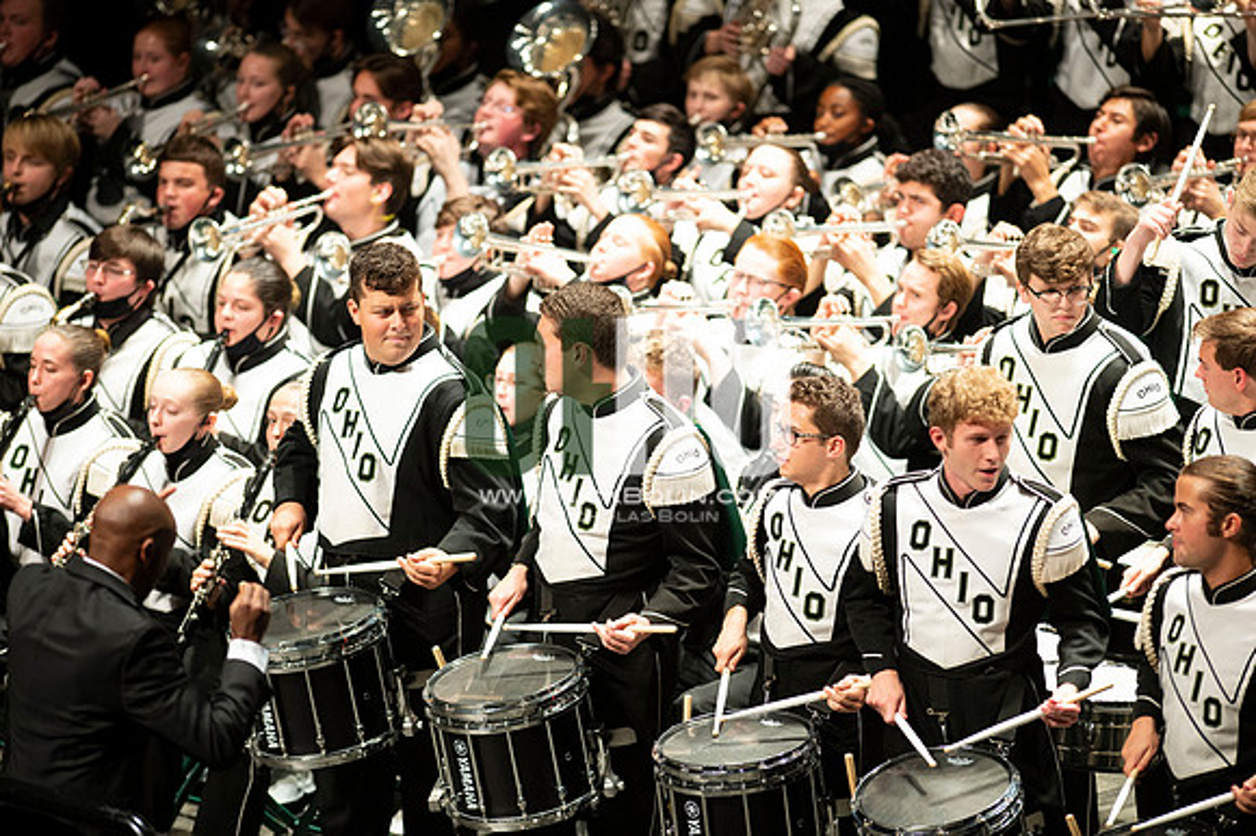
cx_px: 628
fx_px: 10460
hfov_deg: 6.9
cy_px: 418
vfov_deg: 4.6
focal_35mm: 300
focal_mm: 300
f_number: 2.8
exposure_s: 1/500
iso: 3200
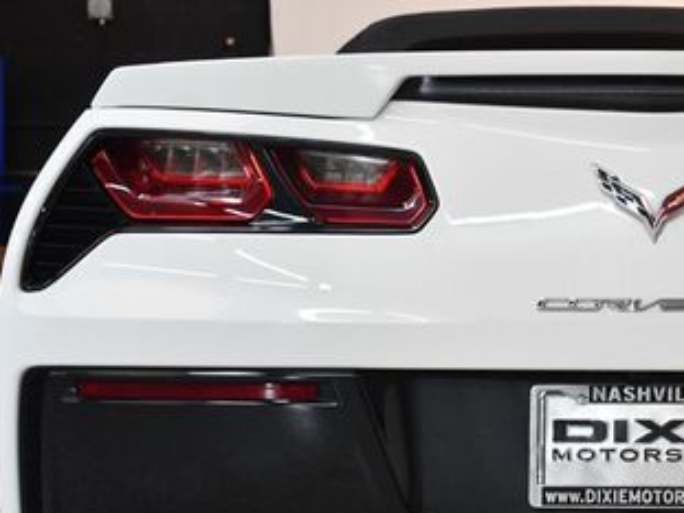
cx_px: 669
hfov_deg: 18.6
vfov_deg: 14.3
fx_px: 2034
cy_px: 326
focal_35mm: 103
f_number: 4.2
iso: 2200
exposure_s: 1/125
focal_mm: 35
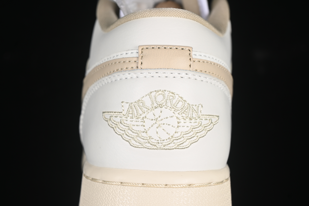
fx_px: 644
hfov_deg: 27.0
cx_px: 154
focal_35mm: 75
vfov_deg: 18.2
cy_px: 103
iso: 160
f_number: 7.1
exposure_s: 1/80
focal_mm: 50
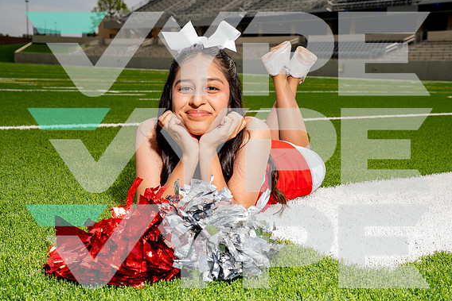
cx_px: 230
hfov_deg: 37.5
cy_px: 150
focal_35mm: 53
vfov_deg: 25.5
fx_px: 666
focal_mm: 48
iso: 100
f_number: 8
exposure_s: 1/250
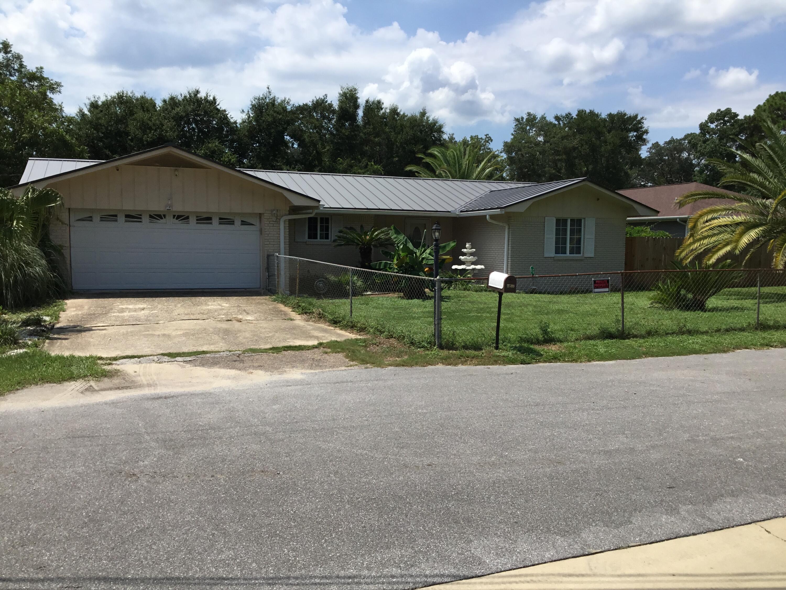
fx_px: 704
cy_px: 295
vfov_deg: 45.4
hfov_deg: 58.4
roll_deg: +0.1
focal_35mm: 31
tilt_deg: -5.7
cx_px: 393
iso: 25
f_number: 2.4
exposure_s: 1/1942
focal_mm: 3.3
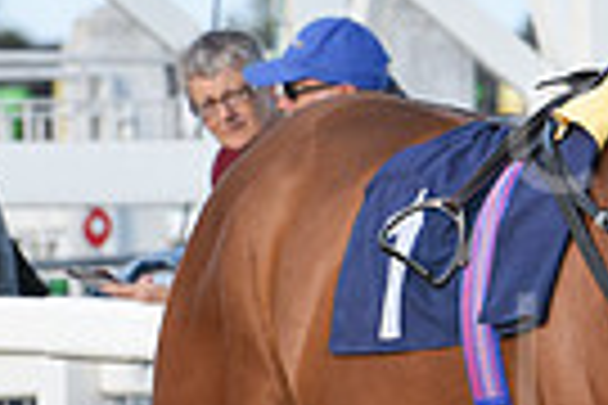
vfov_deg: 1.6
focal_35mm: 859
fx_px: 14506
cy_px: 412
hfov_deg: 2.4
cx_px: 1099
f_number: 6.3
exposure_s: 1/500
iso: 400
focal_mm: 200
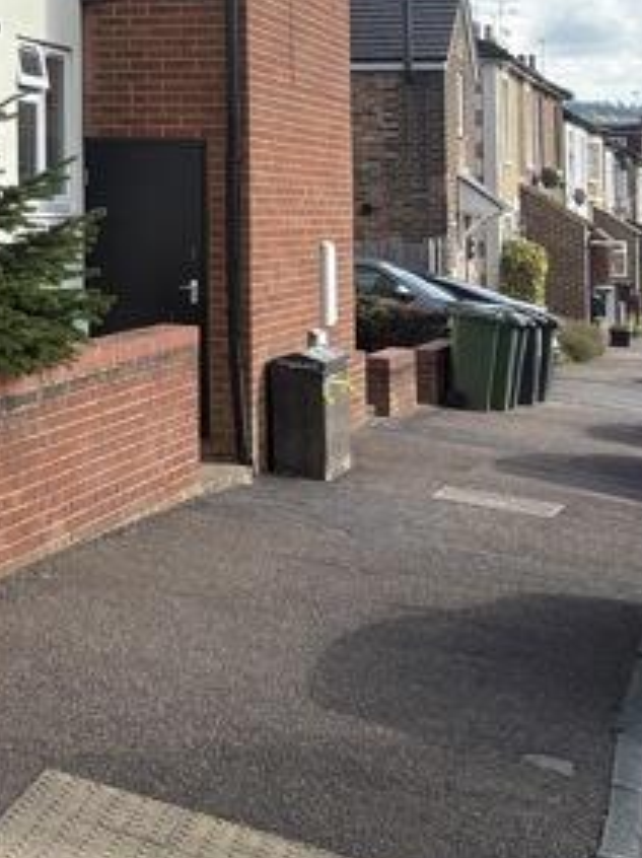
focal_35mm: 84
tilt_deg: +5.2
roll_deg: -1.2
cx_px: -650
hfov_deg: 14.5
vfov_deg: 22.3
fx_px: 2080
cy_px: -17
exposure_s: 1/2012
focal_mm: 5.96
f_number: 1.6
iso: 64
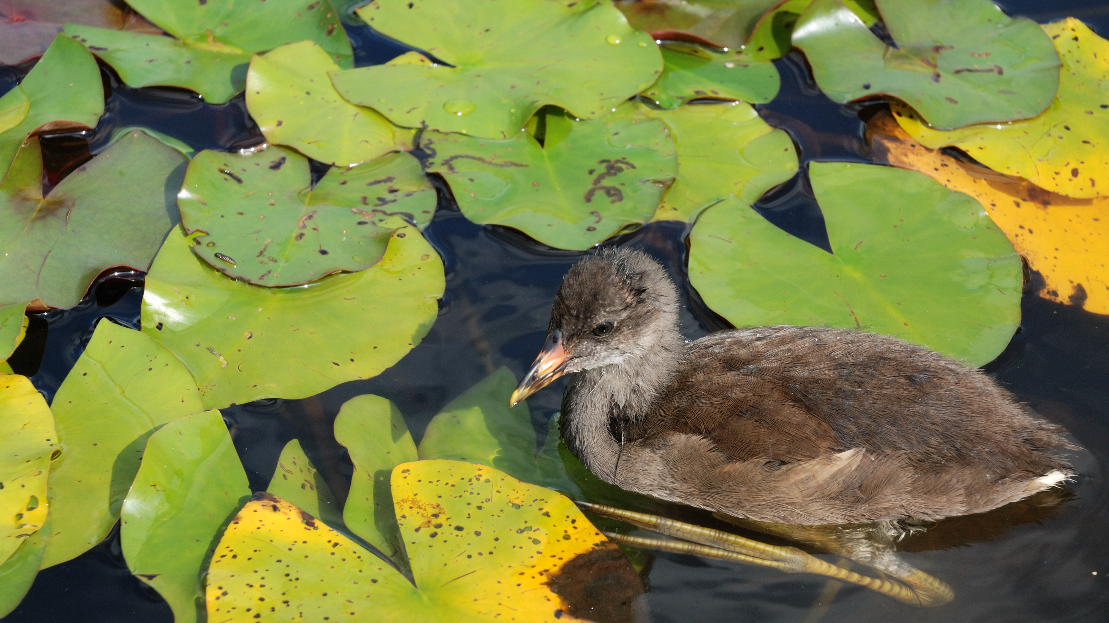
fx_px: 3646
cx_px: 543
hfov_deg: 17.3
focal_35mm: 124
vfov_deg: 9.8
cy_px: 276
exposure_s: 1/200
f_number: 9
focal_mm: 70
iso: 250
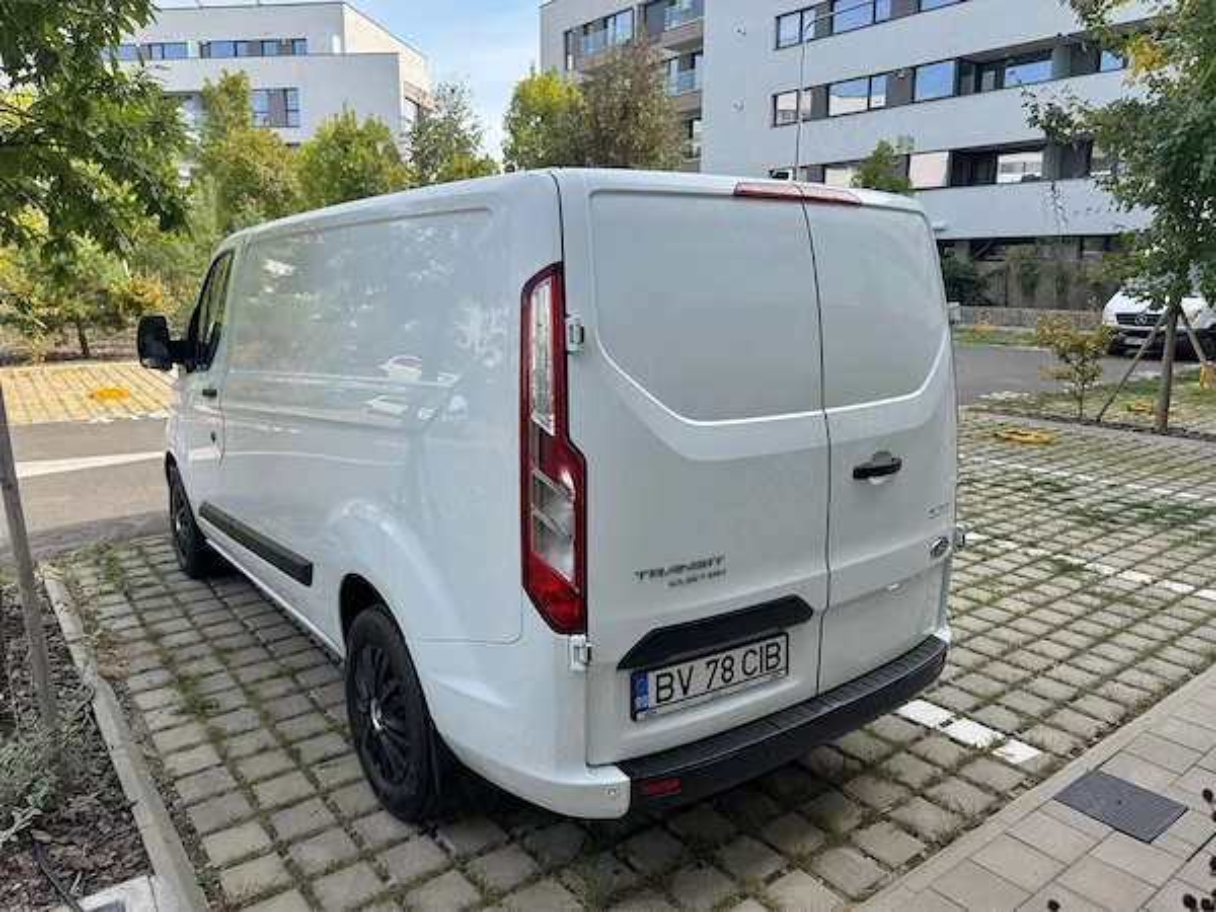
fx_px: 843
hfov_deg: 71.6
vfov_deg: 56.8
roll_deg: +0.1
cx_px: 608
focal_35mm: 24
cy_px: 456
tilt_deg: -12.7
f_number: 1.78
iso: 80
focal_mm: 6.76
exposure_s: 1/1366
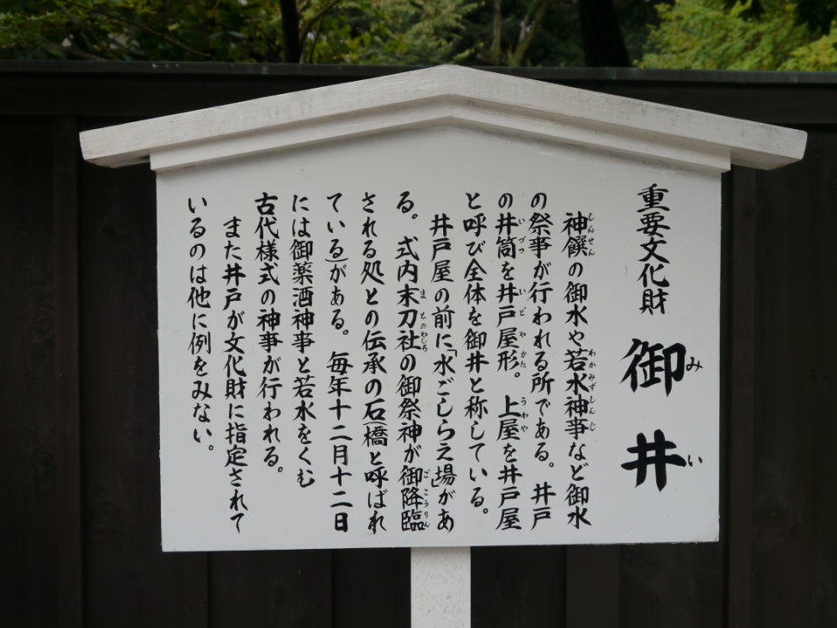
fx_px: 967
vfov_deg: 36.0
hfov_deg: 46.8
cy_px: 315
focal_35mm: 40
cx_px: 429
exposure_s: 1/160
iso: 160
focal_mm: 19
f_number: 5.6
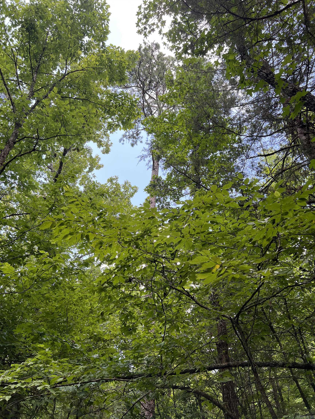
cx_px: 158
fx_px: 315
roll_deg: +0.0
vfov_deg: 67.3
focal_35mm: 26
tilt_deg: +44.7
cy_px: 210
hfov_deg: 53.1
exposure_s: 1/255
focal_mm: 5.7
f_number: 1.5
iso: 40
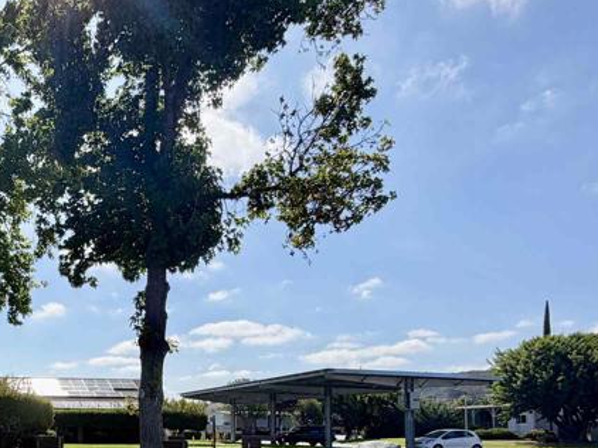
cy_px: 404
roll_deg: -0.5
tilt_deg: +2.5
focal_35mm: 34
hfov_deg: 47.1
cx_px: 33
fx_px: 587
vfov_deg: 38.8
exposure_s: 1/1001
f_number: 2.2
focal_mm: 2.22
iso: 20
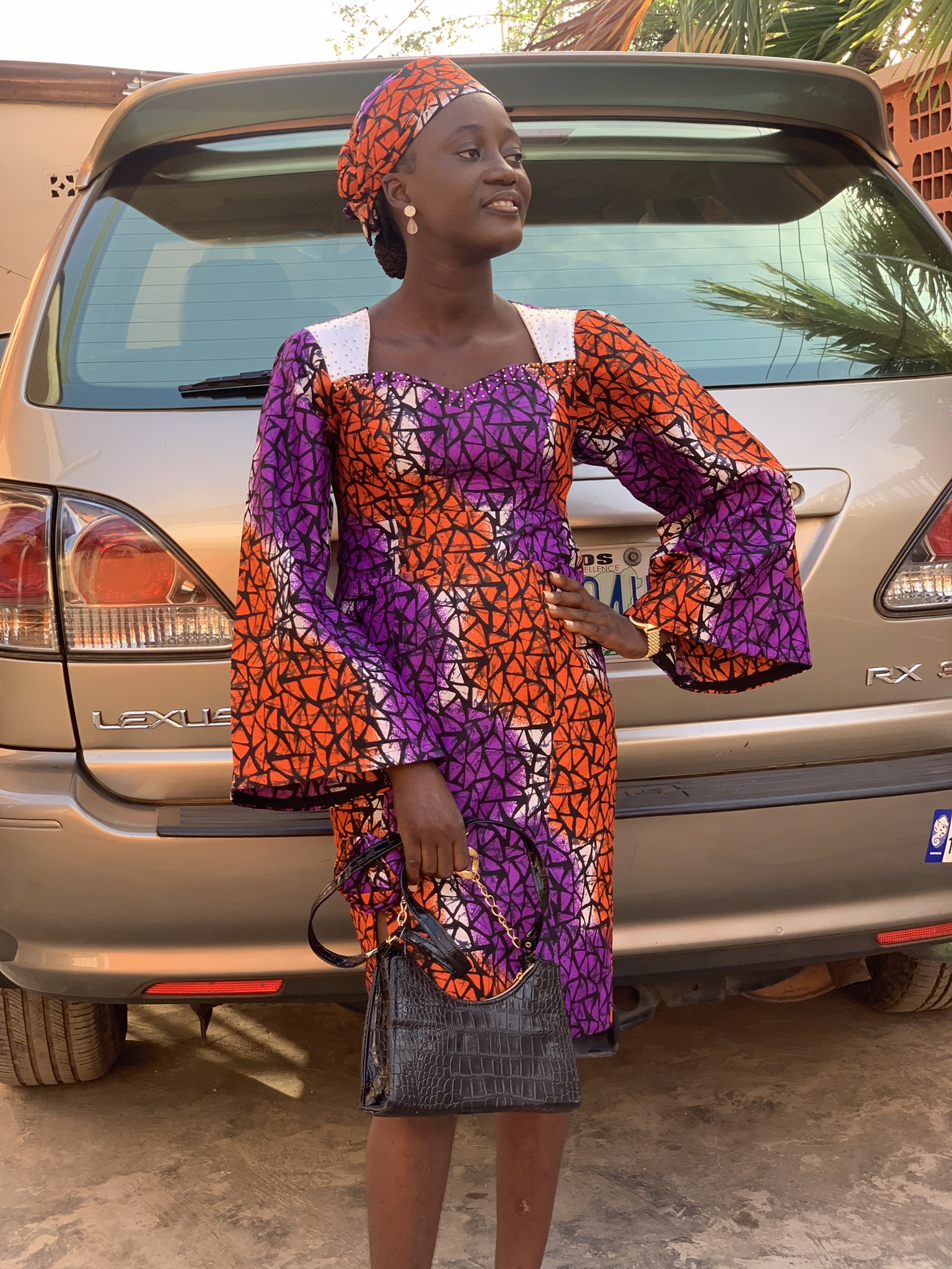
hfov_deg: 28.0
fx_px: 1907
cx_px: 476
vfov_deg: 36.8
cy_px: 634
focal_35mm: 52
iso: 32
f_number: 2.4
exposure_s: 1/122
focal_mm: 6
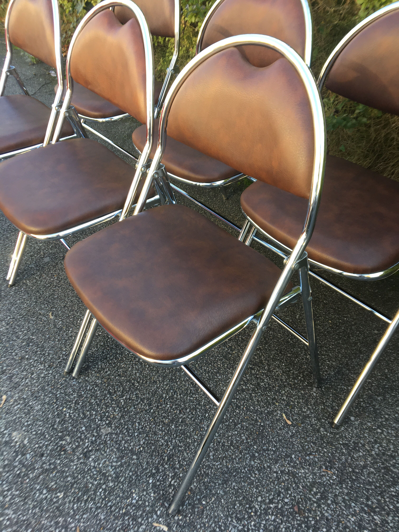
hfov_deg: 48.2
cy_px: 266
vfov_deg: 61.7
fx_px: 446
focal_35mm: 29
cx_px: 200
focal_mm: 4.15
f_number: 2.2
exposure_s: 1/100
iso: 32
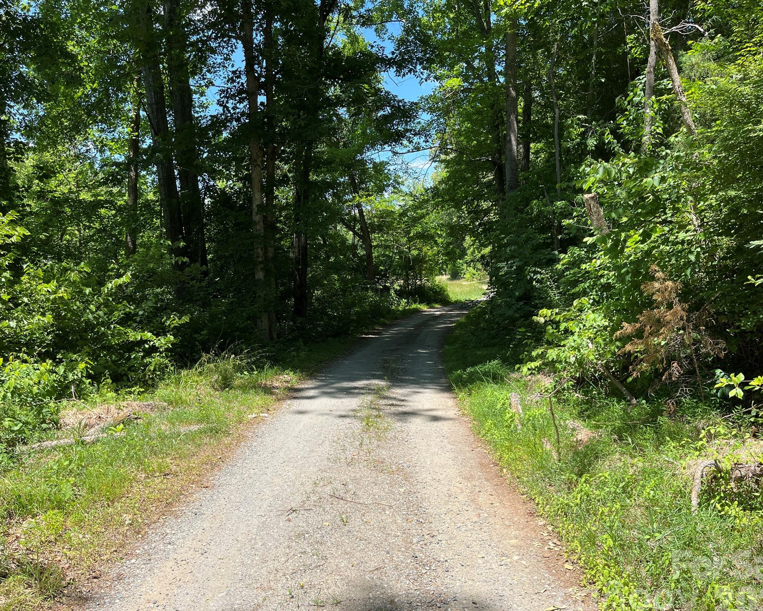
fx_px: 632
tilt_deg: -5.1
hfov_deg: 62.2
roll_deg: +0.1
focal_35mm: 28
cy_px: 315
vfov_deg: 51.5
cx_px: 382
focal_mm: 5.1
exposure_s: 1/1672
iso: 50
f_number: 1.6
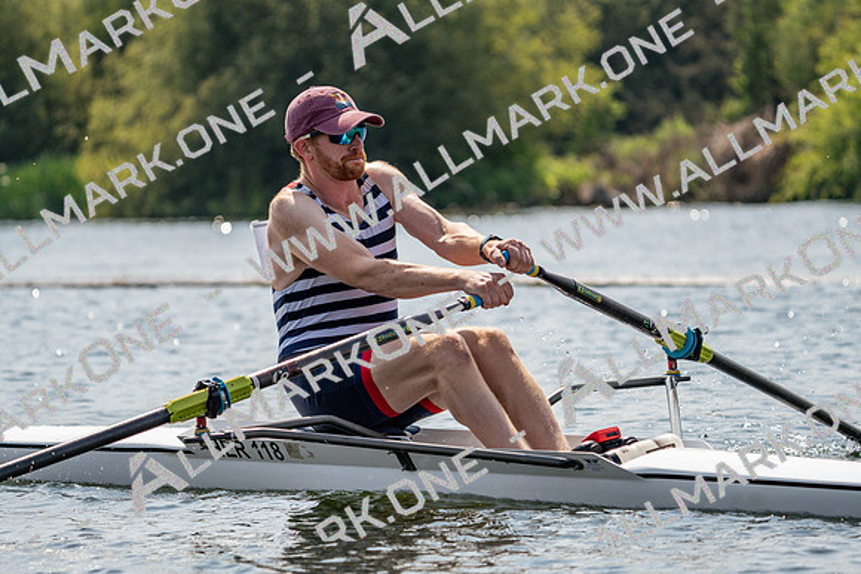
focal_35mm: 200
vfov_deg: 6.9
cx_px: 430
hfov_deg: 10.3
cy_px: 287
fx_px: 4784
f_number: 5.6
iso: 160
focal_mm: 200
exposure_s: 1/1600
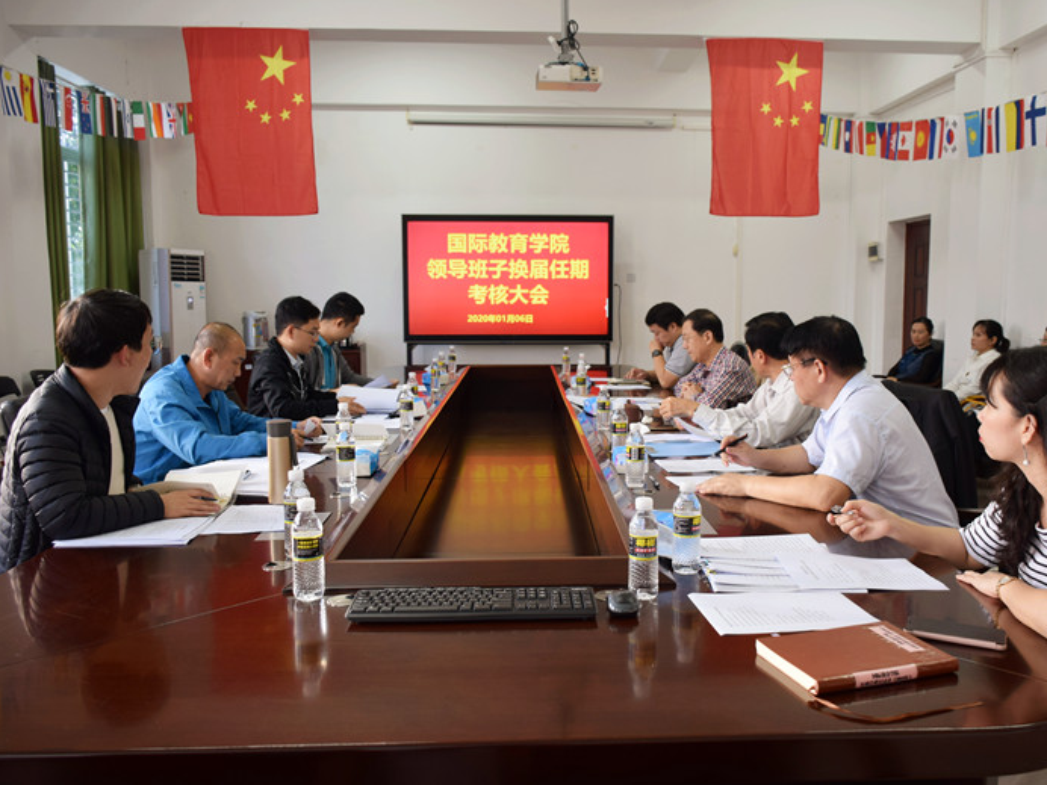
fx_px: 907
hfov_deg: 59.8
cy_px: 386
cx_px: 575
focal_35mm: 30
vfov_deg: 46.8
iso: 450
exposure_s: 1/60
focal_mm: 18
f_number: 4
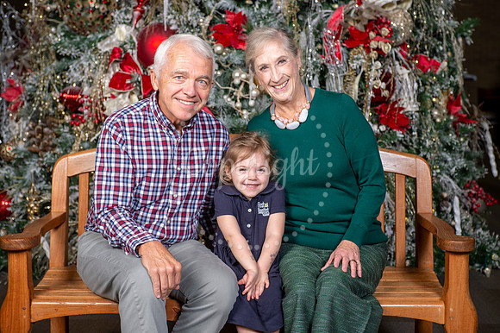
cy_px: 166
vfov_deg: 21.9
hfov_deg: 32.4
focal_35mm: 62
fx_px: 861
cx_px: 250
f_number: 7.1
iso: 160
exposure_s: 1/125
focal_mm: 62
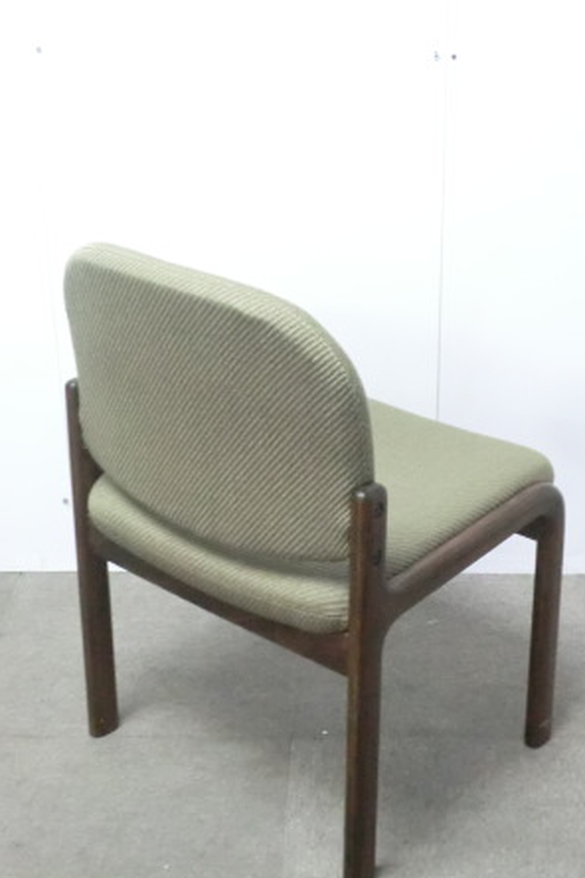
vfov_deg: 35.1
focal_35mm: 57
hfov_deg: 23.7
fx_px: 1389
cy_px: 449
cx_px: 362
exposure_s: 1/20
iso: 800
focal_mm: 6.9
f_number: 3.9
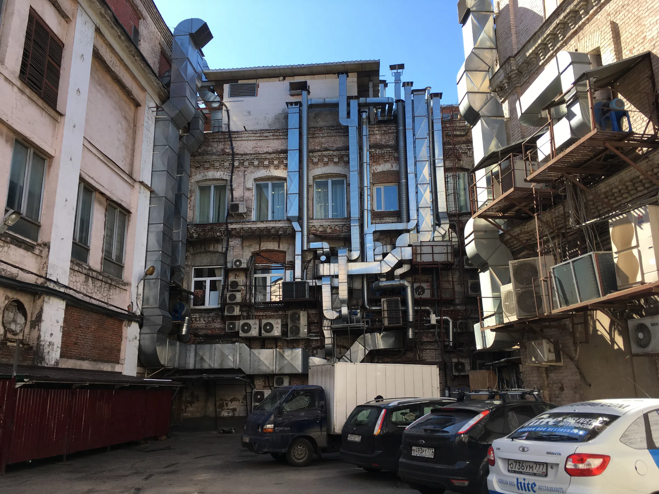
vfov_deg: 48.2
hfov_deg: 61.7
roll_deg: -1.0
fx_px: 552
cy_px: 247
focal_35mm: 29
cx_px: 330
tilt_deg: +18.6
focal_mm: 4.15
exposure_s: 1/444
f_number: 2.2
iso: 25
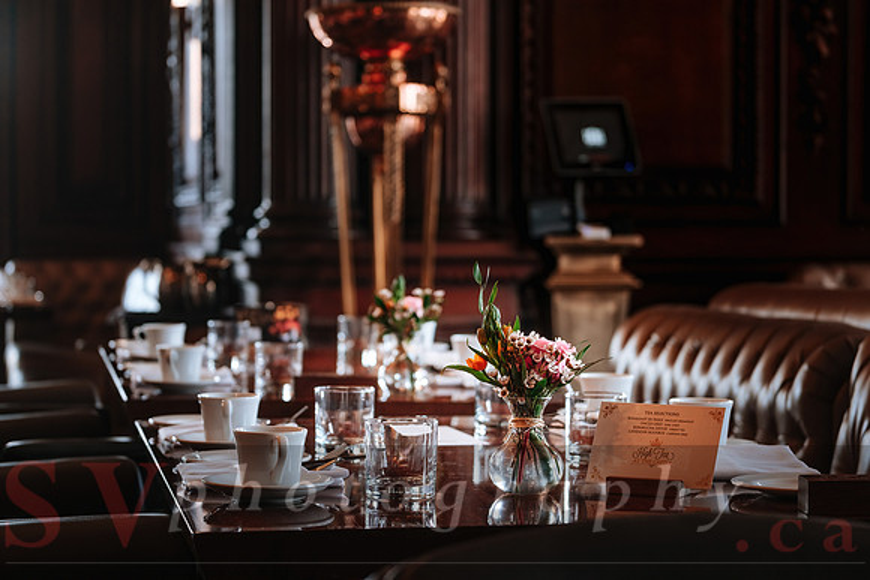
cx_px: 450
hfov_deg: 23.4
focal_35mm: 87
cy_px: 280
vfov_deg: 15.7
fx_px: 2099
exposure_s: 1/50
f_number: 2.8
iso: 160
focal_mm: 56.3
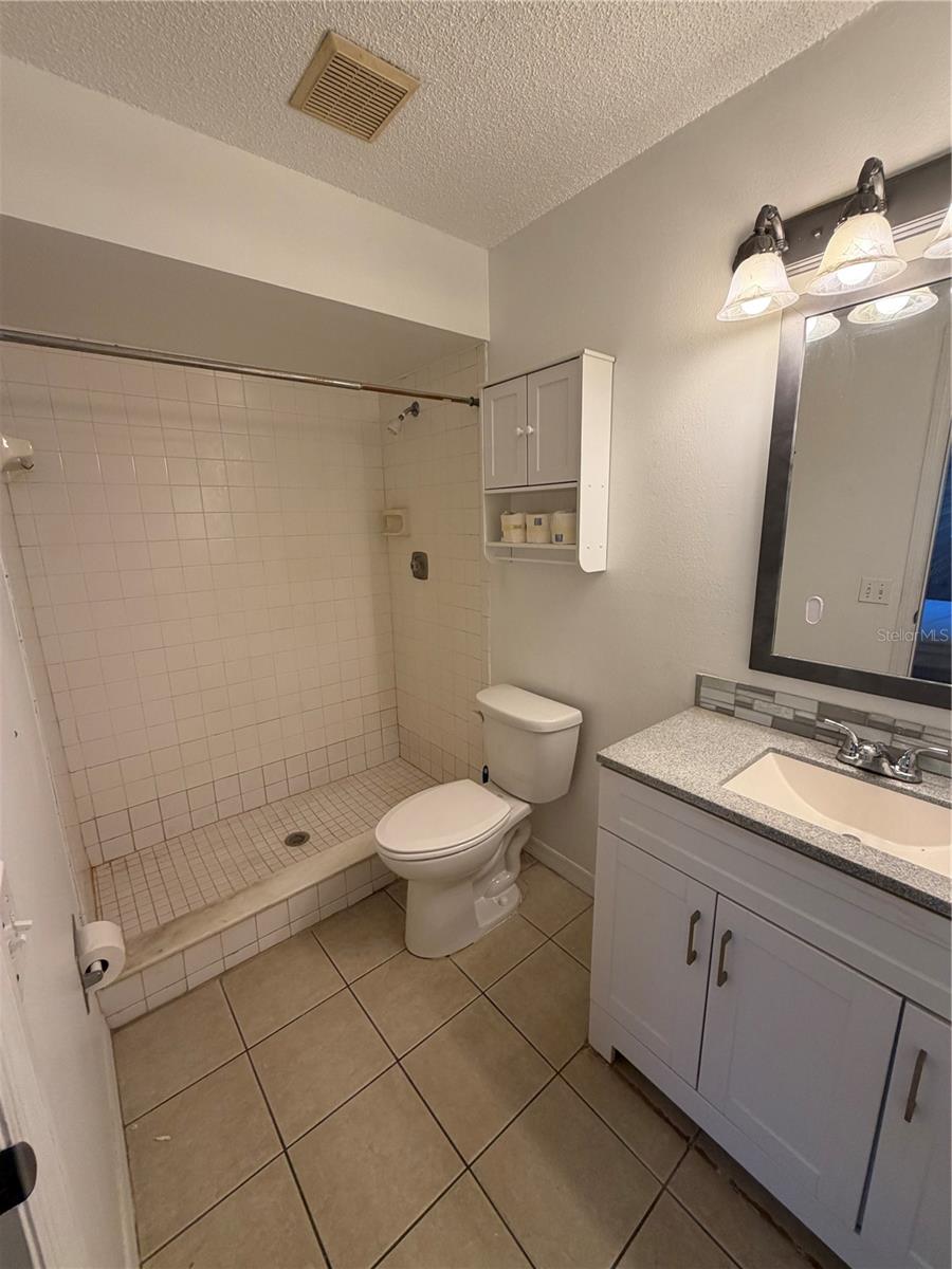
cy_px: 634
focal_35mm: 14
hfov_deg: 85.7
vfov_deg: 102.1
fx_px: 513
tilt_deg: -11.2
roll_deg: +2.2
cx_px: 476
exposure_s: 1/120
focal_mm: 2.22
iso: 160
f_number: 2.2
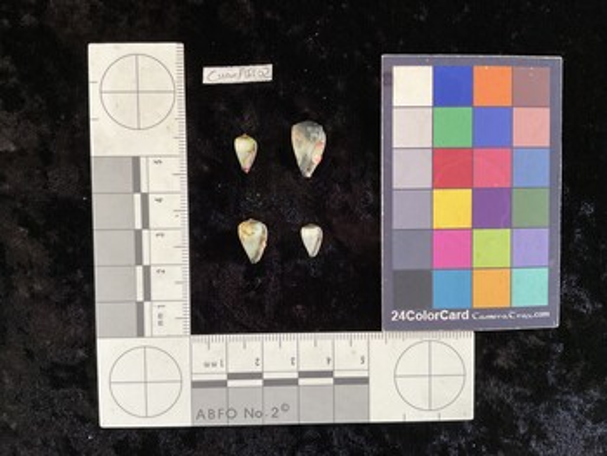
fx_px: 509
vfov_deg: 48.3
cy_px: 228
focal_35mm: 29
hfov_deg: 61.6
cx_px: 304
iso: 160
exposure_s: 1/60
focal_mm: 3
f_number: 1.8
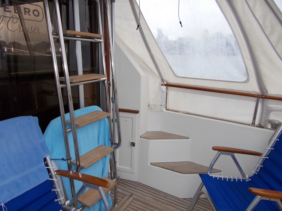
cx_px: 141
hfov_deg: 67.3
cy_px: 106
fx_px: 212
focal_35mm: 26
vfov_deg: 53.1
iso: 80
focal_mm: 4.6
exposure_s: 1/250
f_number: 3.2
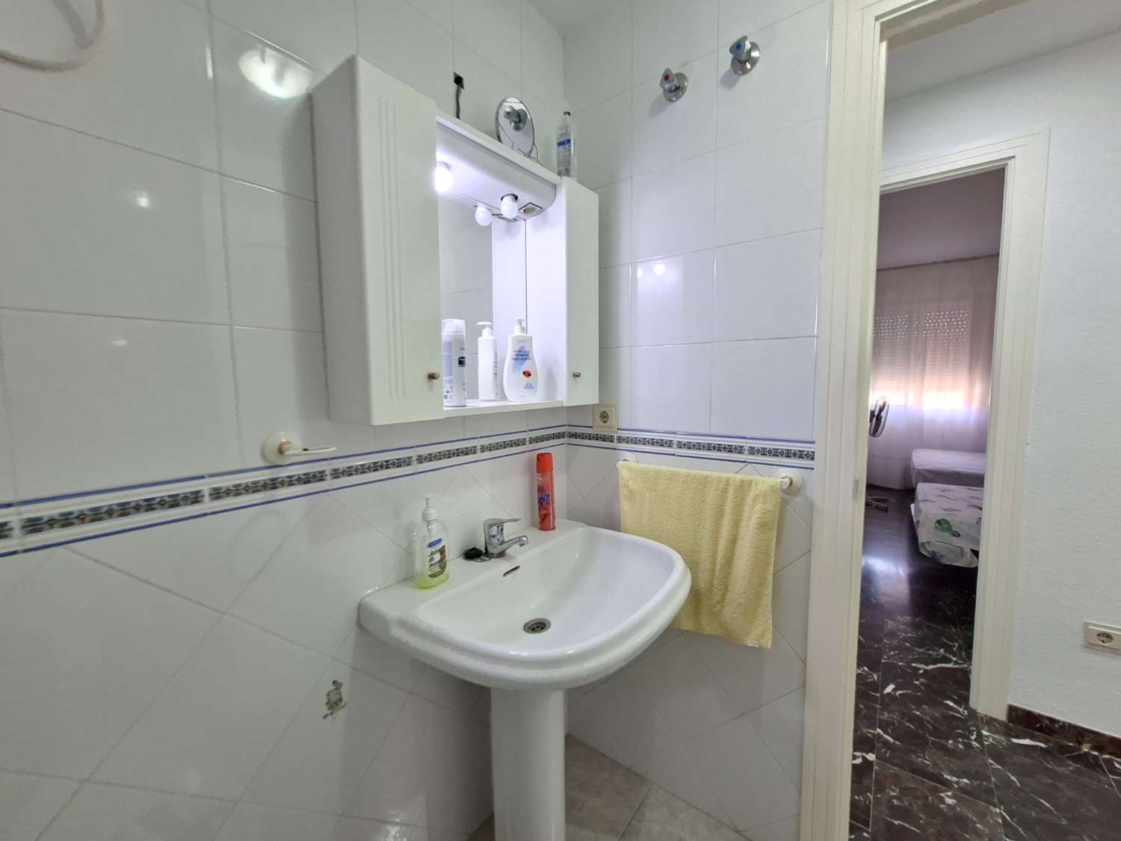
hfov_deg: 106.2
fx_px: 421
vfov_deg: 89.9
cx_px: 560
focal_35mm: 13
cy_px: 420
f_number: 2.2
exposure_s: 1/25
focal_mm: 1.74
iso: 250
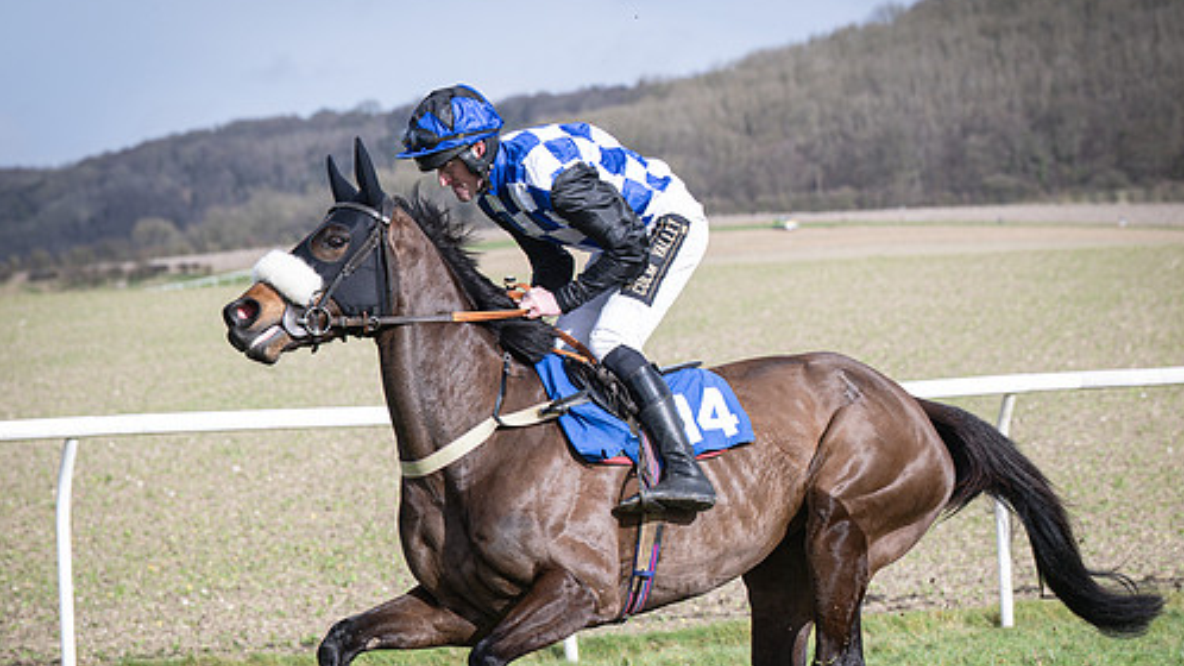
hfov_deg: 12.5
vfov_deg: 7.0
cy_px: 611
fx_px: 5399
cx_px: 569
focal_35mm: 172
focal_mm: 86
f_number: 4
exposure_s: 1/1600
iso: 200
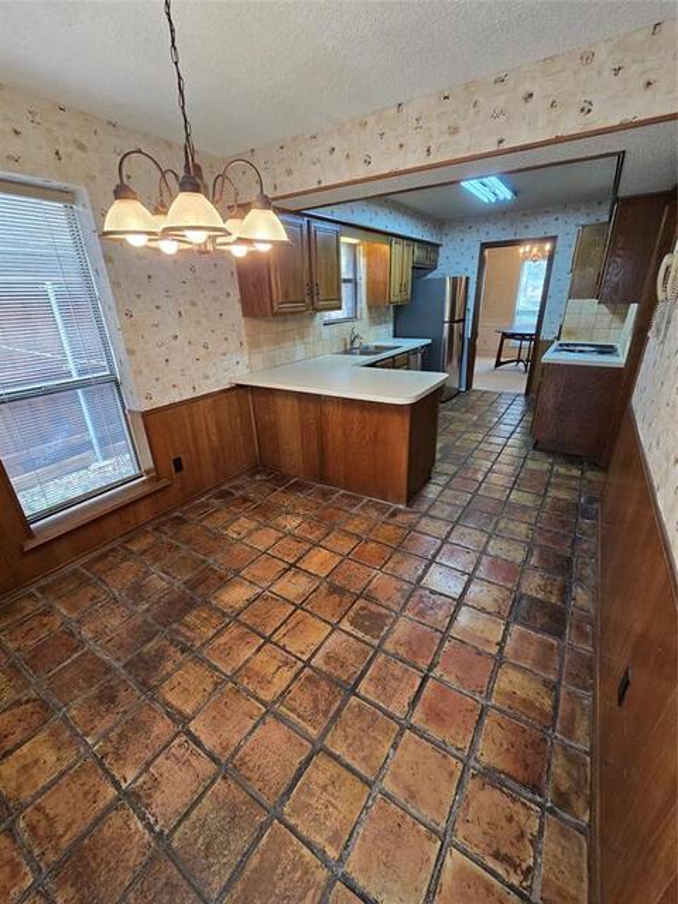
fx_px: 339
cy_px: 452
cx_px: 339
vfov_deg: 106.2
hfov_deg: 89.9
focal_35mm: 13
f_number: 2.2
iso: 160
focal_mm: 2.2
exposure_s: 1/60
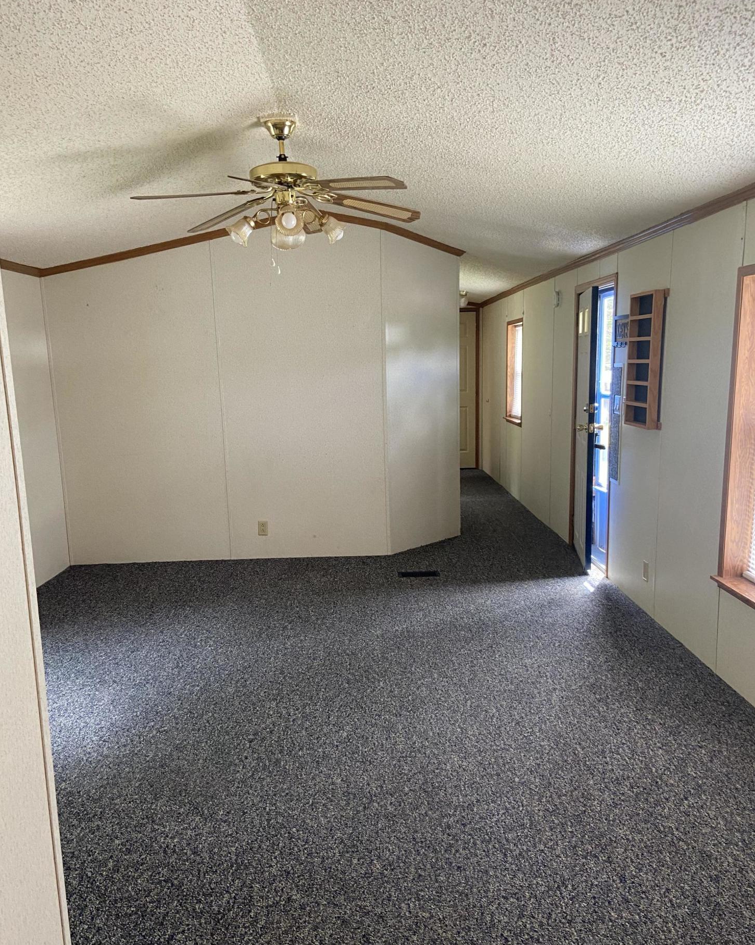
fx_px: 782
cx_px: 365
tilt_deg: -10.9
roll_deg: +2.2
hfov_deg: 51.5
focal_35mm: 28
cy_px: 518
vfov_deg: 62.1
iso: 160
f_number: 1.8
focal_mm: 4.25
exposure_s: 1/60
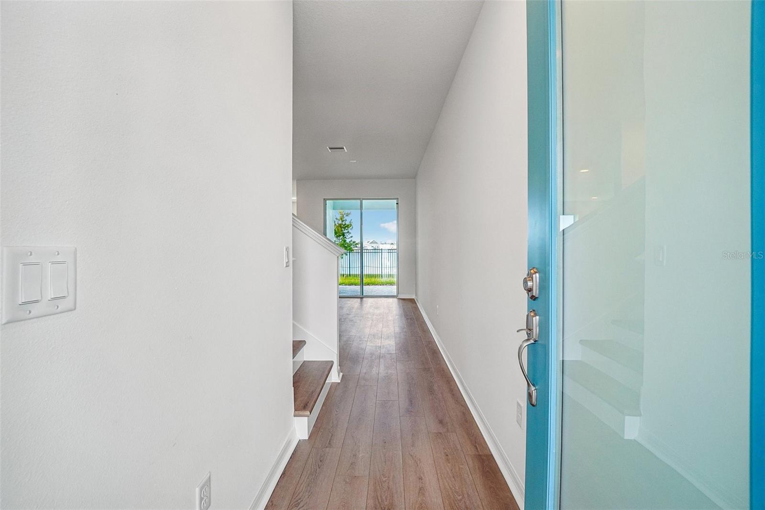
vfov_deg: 77.3
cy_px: 255
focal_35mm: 15
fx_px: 319
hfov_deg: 100.4
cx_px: 382
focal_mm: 10
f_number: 8
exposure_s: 1/30
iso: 125
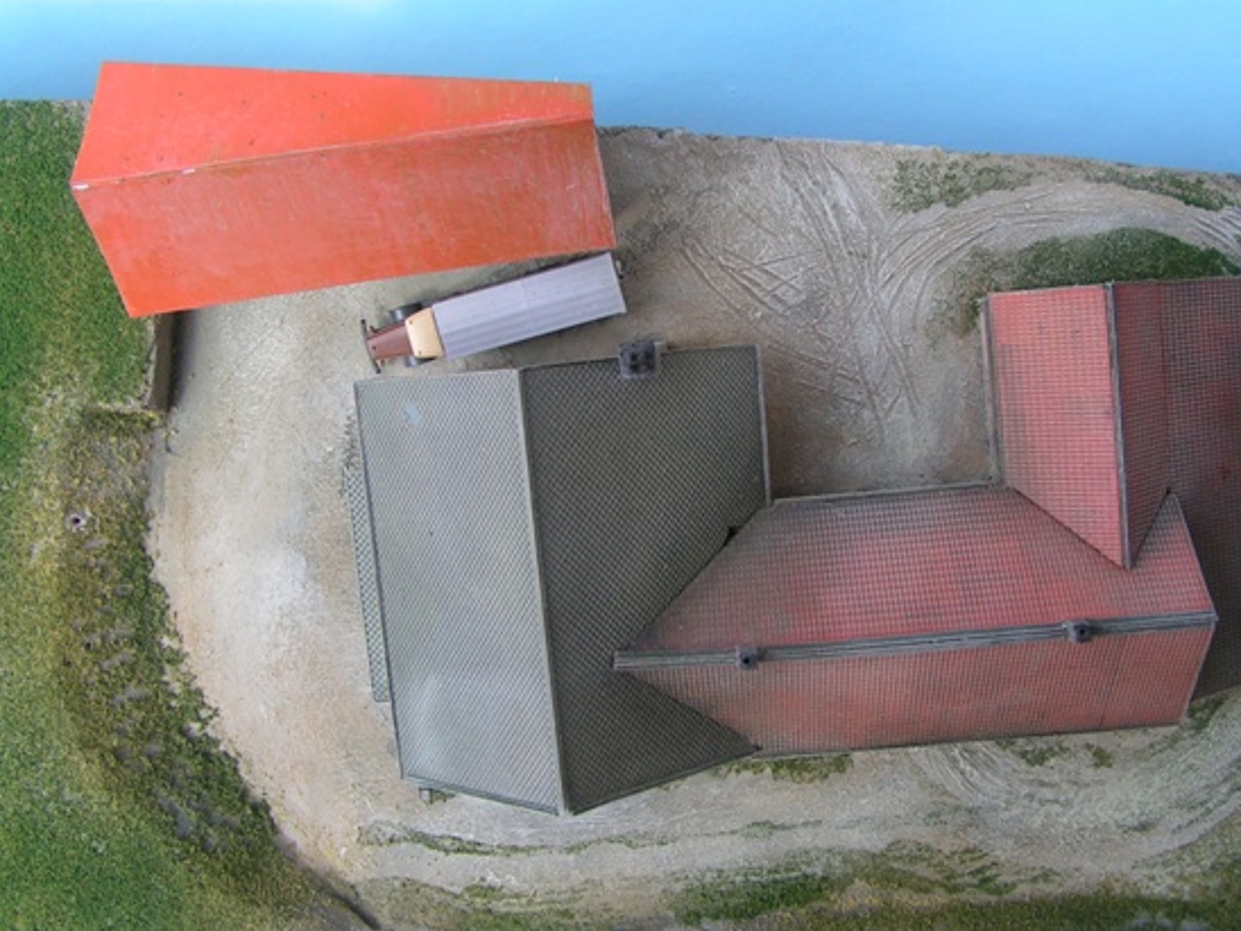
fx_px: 1577
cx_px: 705
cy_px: 485
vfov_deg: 32.9
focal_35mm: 44
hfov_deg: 42.8
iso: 50
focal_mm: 5.8
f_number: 5
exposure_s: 1/125
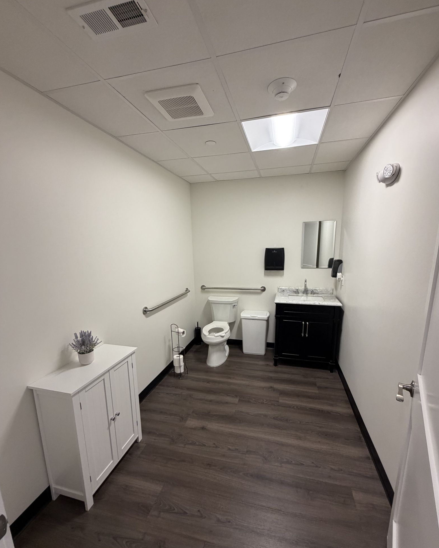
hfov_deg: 84.0
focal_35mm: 15
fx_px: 244
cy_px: 295
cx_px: 224
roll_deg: +0.4
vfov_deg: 96.6
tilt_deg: -12.9
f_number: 2.2
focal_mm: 2.22
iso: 320
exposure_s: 1/120
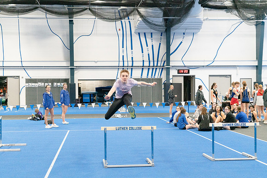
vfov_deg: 27.5
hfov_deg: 40.3
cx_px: 134
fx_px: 363
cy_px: 89
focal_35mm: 49
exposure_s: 1/500
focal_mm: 49
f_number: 4.5
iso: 4000
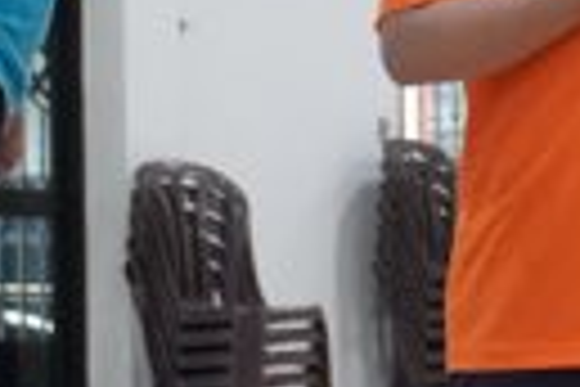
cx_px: 980
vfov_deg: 7.0
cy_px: 153
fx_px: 3155
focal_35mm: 196
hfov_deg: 10.0
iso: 5000
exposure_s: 1/160
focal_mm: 35
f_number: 5
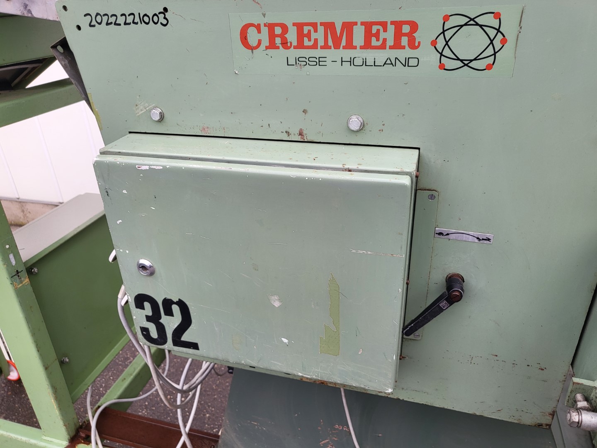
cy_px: 224
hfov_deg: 67.3
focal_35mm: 26
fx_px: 448
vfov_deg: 53.1
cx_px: 298
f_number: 1.8
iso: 50
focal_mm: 4.25
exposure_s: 1/274
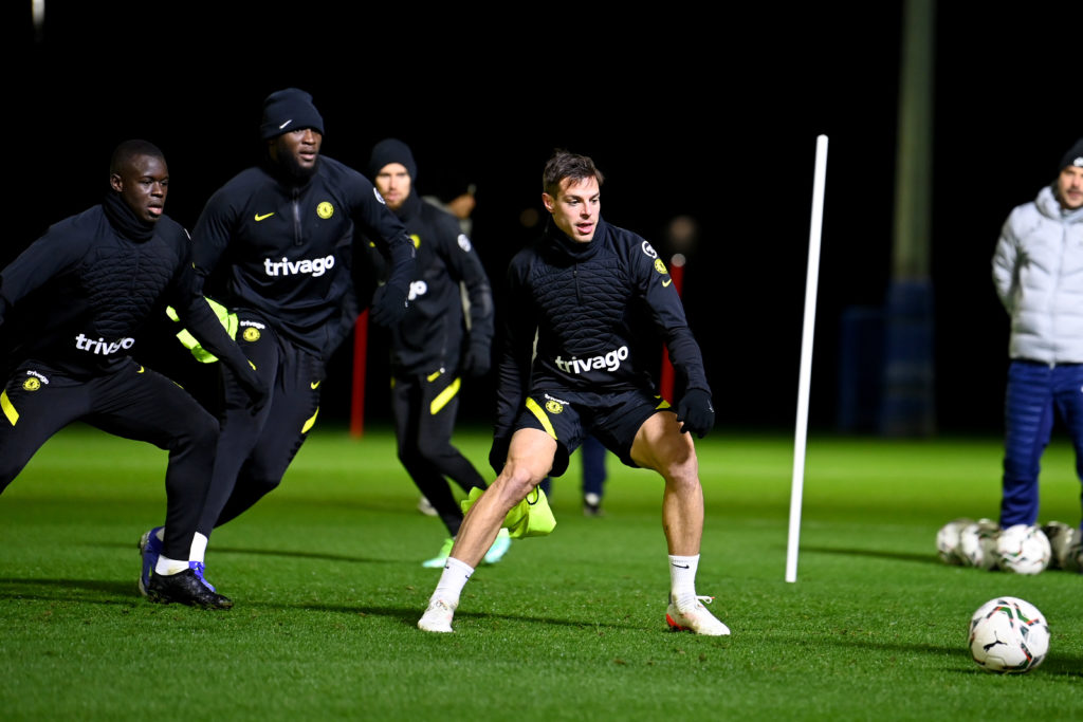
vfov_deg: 6.9
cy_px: 361
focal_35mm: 200
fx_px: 6017
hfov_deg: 10.3
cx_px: 542
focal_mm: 200
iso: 2500
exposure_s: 1/1000
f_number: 2.8
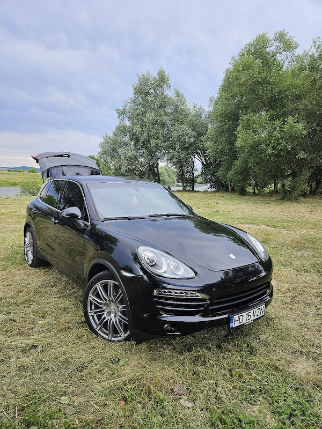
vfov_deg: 73.9
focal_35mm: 23
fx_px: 285
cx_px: 161
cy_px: 214
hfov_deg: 58.9
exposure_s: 1/256
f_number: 1.8
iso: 25
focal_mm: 5.4
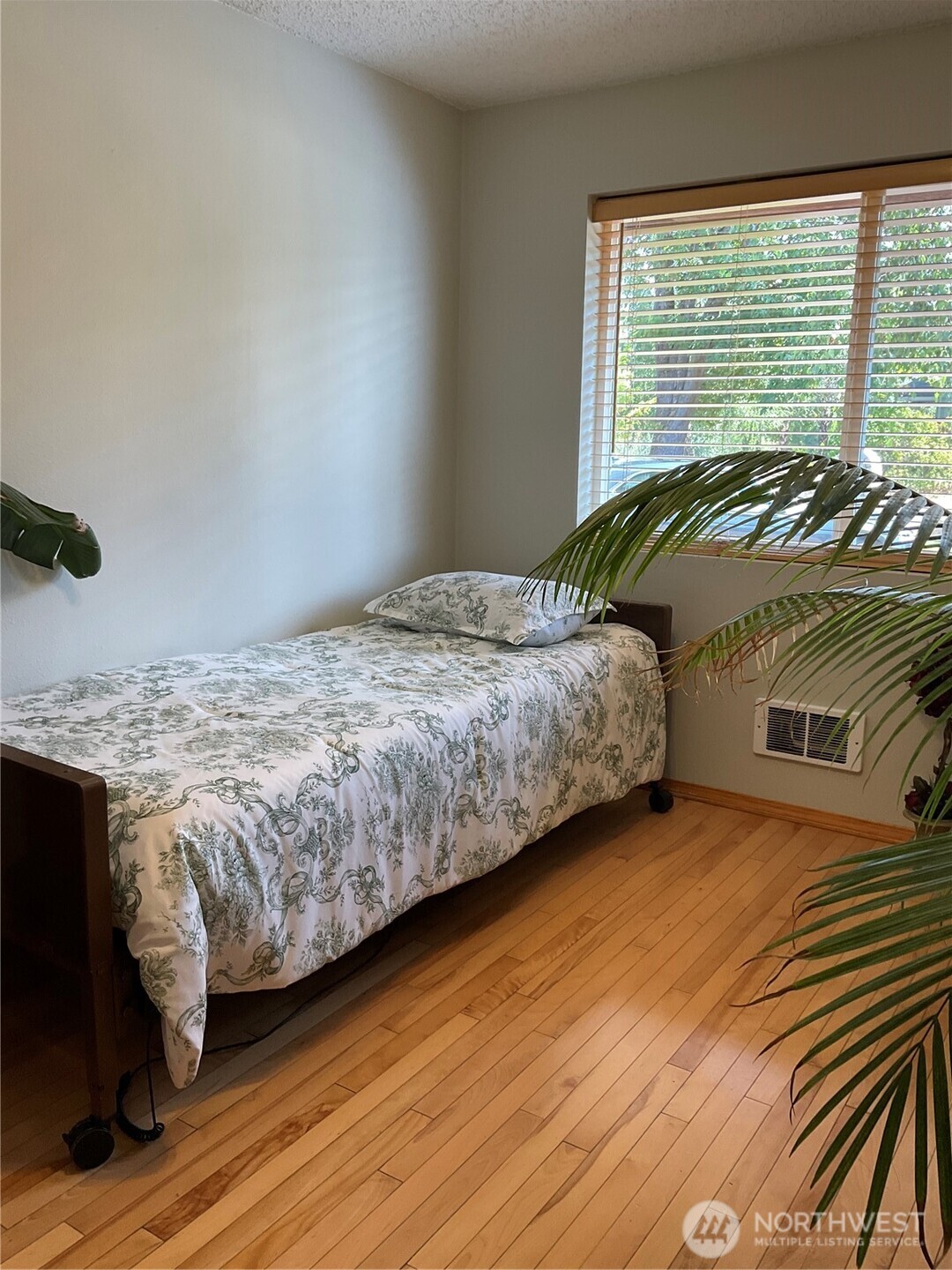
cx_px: 476
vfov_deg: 61.7
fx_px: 1063
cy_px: 635
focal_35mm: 29
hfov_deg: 48.2
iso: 40
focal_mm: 3
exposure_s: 1/60
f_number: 1.8
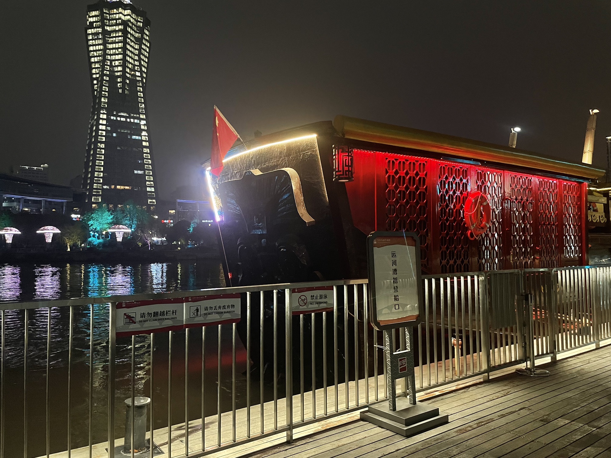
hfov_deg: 67.3
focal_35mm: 26
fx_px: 459
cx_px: 306
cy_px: 229
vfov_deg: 53.1
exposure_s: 1/50
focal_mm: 4.2
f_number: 1.6
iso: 400
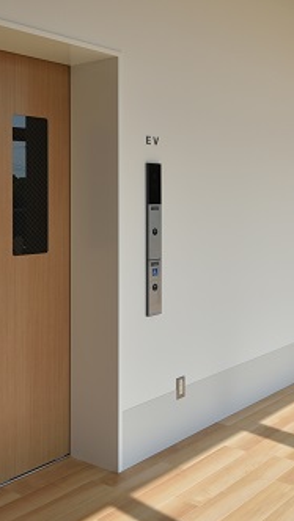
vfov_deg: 48.0
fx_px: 581
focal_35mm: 42
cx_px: 266
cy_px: 200
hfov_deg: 27.3
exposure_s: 1/250
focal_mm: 19
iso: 100
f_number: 8
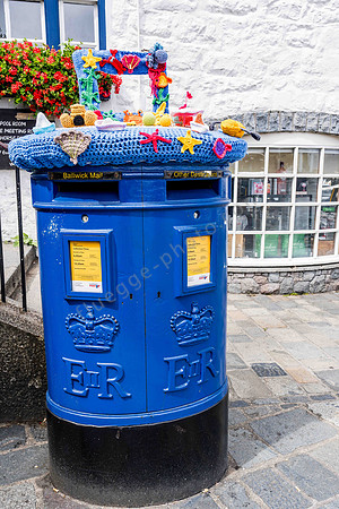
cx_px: 170
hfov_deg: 43.6
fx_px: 424
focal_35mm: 30
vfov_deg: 61.9
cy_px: 254
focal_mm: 30
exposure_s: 1/125
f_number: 8
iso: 125
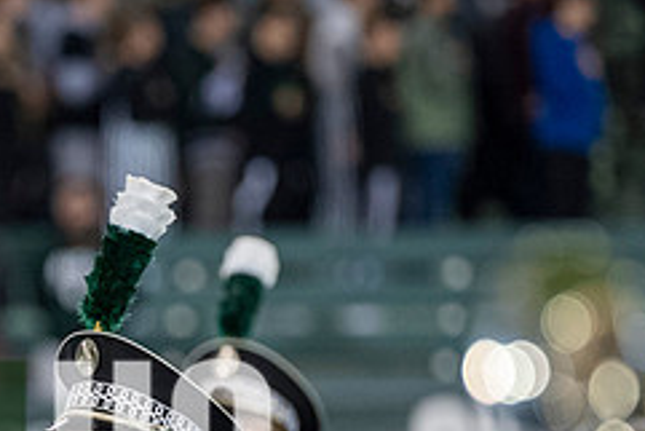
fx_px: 12925
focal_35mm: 721
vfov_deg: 1.9
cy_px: 485
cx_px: 70
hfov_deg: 2.9
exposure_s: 1/500
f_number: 2.8
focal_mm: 200
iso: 1000
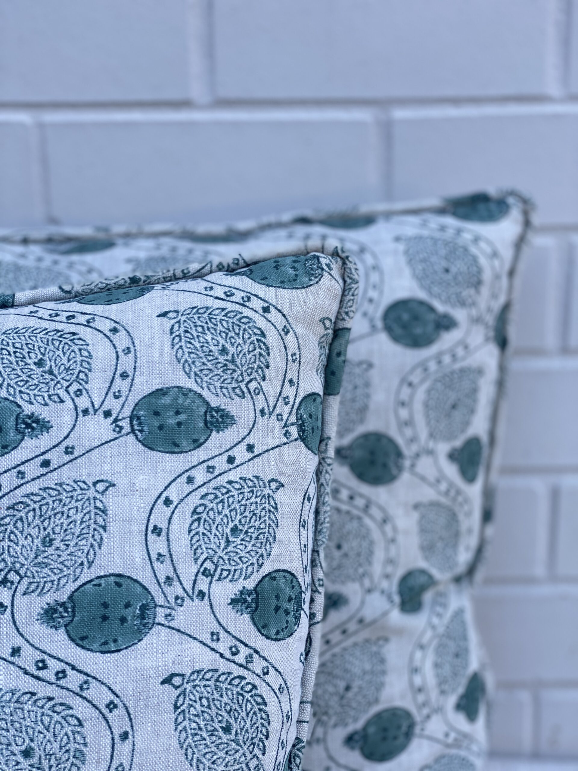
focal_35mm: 52
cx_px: 289
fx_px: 1158
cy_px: 386
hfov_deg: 28.0
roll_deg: +1.7
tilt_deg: -15.3
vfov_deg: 36.8
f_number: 2
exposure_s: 1/146
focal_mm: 6
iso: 20
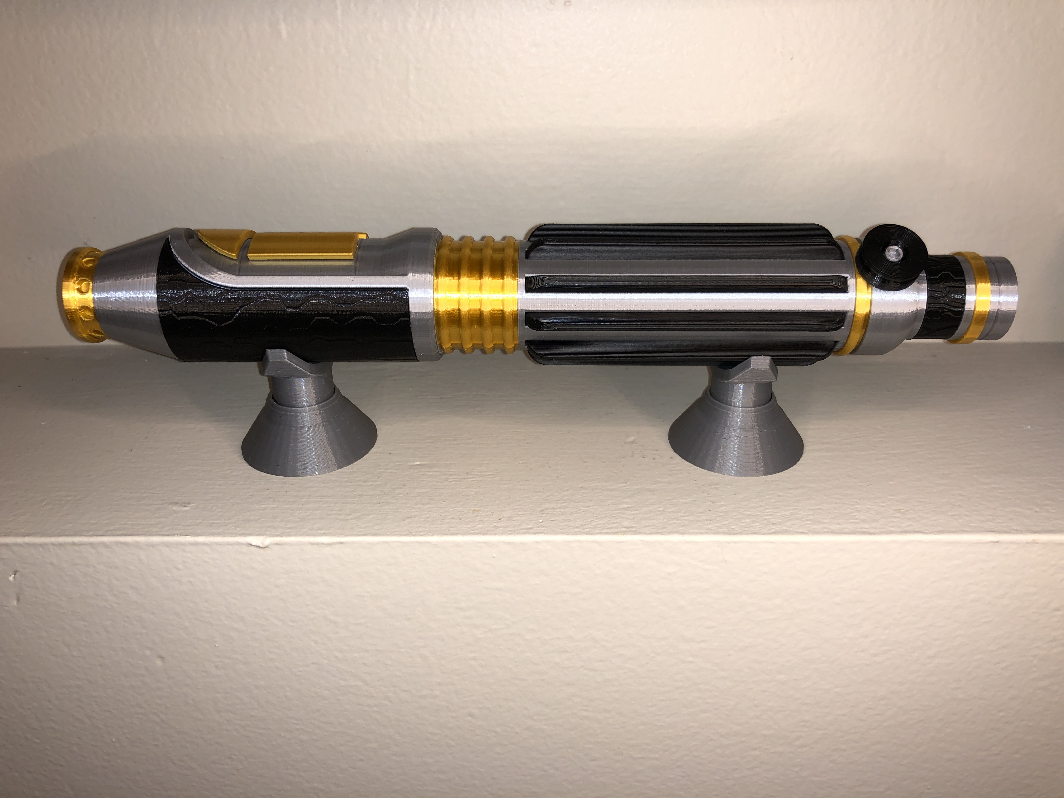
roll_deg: +1.8
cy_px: 399
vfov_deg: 49.7
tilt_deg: -27.6
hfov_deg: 63.4
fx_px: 861
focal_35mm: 28
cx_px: 532
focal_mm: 4
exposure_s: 1/35
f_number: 1.8
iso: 20
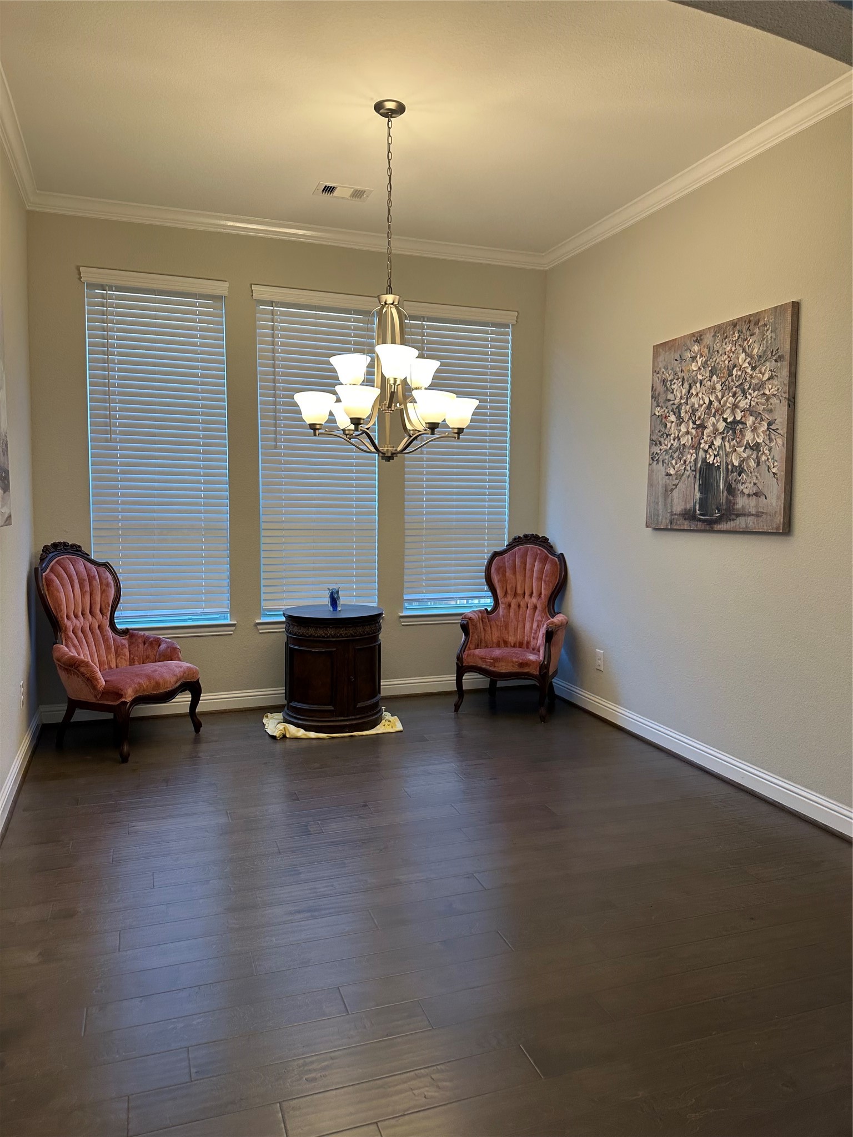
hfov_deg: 56.8
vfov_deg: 71.6
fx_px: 789
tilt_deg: -3.2
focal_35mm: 24
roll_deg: -1.5
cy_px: 568
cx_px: 426
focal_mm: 6.86
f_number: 1.78
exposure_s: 1/120
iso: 125
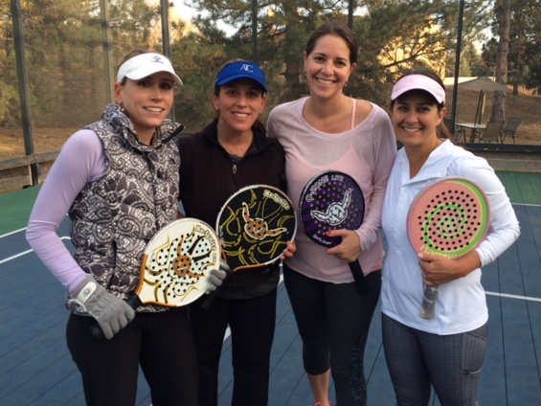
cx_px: 276
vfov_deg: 41.8
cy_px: 183
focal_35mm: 34
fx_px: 531
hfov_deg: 53.9
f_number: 2.2
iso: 32
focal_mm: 4.12
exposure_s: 1/122
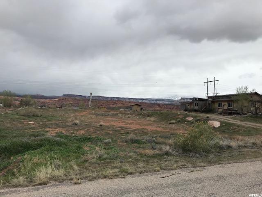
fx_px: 212
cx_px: 131
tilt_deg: +3.4
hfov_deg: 63.4
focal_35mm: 28
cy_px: 98
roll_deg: -2.0
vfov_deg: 49.7
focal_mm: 3.99
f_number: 1.8
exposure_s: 1/4367
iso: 20
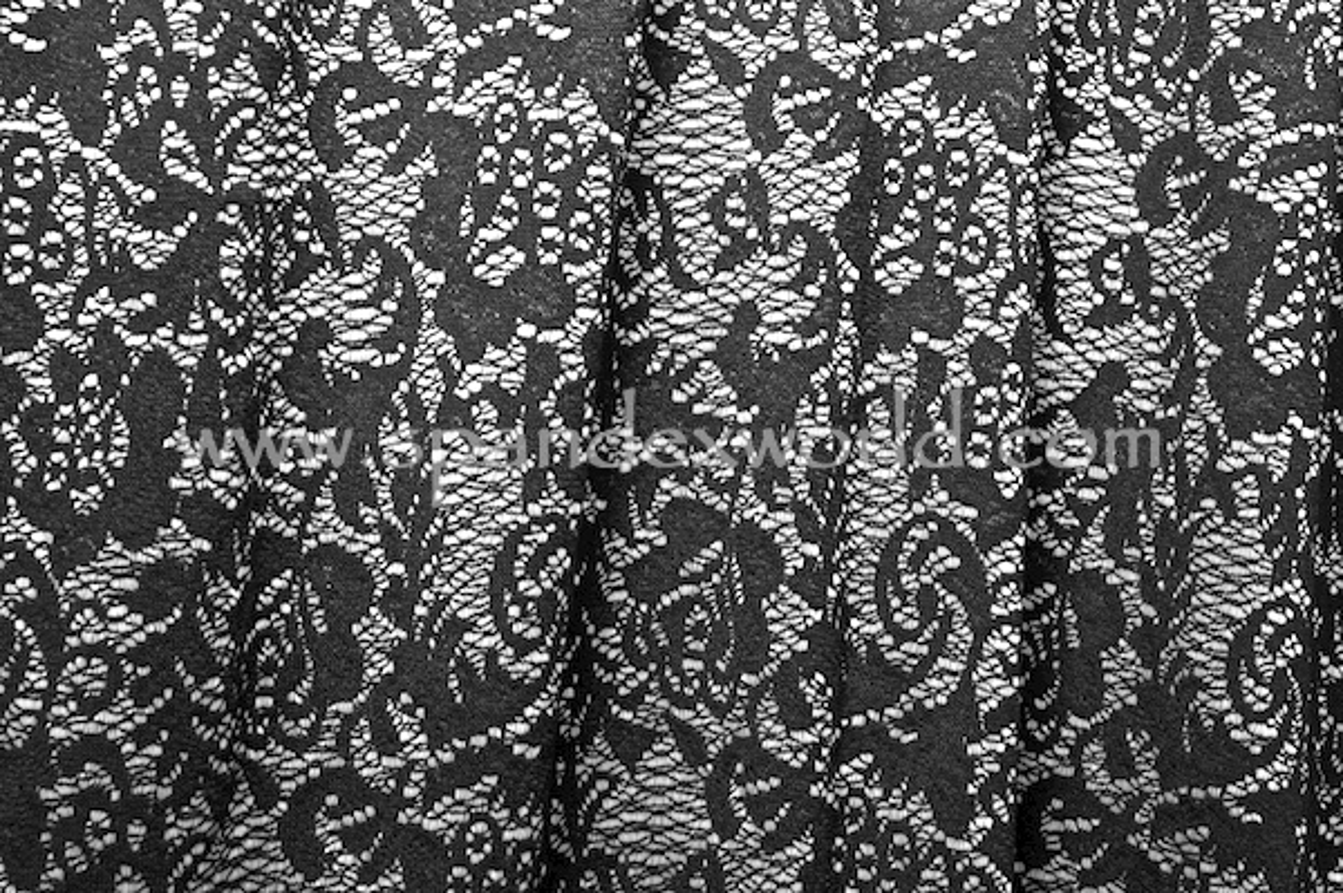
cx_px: 672
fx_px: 3466
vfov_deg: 14.7
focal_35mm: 93
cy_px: 446
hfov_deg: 21.9
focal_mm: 62
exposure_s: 1/640
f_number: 10
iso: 400
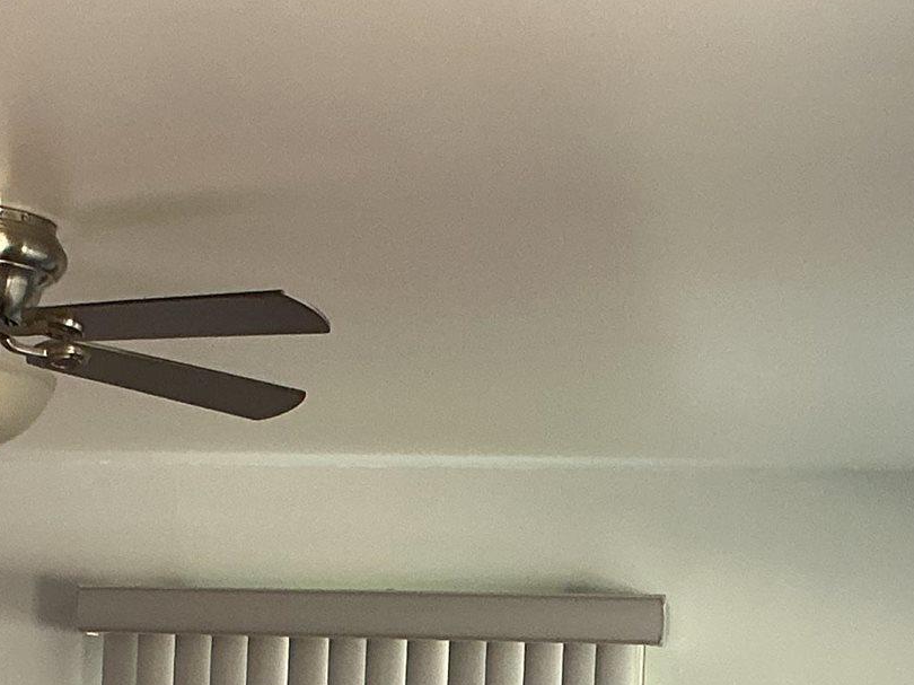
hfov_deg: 17.8
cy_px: 876
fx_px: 2904
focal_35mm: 110
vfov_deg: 13.0
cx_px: 263
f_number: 1.8
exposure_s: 1/60
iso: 100
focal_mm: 3
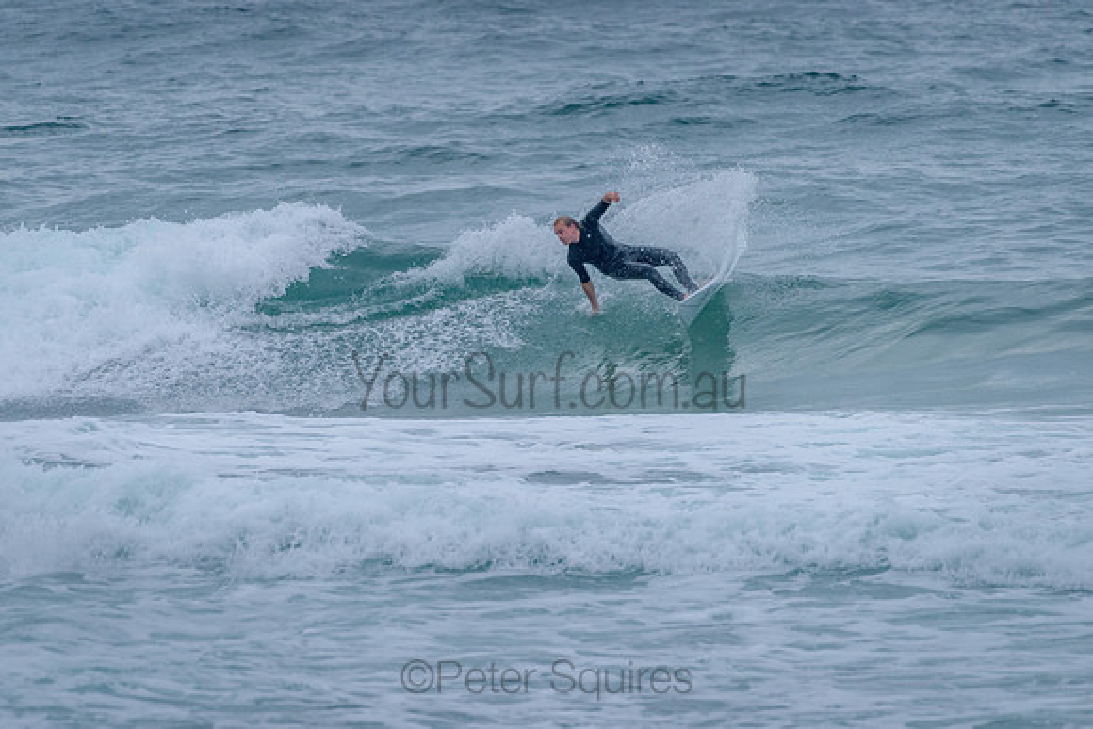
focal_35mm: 613
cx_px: 548
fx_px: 18608
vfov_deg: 2.2
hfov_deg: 3.4
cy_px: 283
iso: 1100
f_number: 5.6
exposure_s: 1/2000
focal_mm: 500
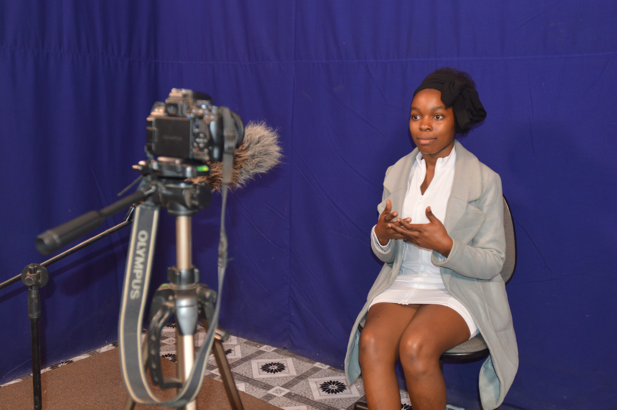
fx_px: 616
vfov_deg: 36.8
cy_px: 205
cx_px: 308
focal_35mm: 36
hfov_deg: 53.2
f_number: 2.8
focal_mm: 24
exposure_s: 1/60
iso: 450
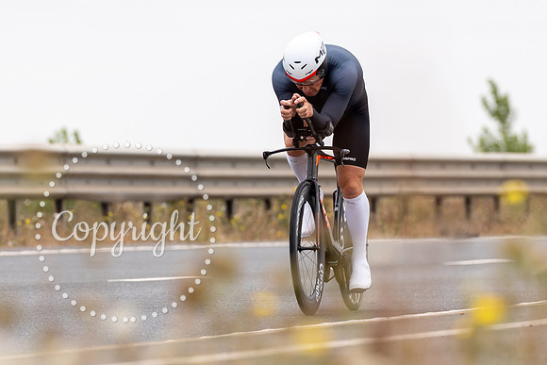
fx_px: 6518
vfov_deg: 3.2
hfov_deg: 4.8
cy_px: 247
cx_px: 286
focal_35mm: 429
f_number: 3.5
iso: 100
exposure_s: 1/800
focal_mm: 200
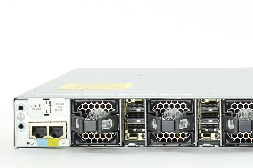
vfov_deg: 6.4
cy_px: 101
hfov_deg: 9.5
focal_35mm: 215
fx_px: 1508
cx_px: 266
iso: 100
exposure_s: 1/1.3
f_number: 22
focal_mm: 58
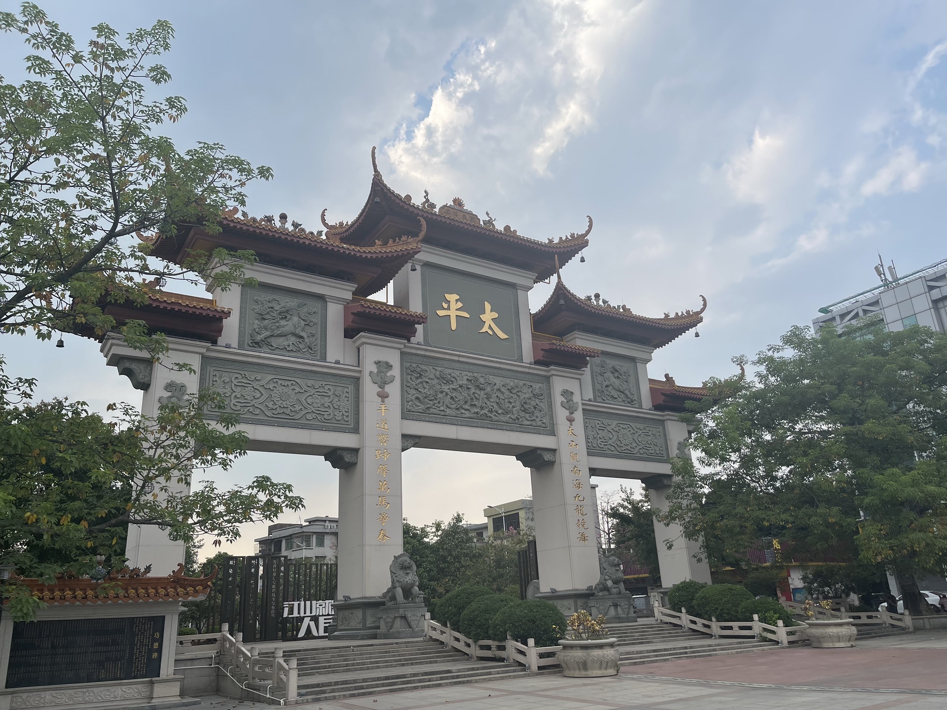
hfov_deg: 69.4
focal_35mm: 25
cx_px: 474
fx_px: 684
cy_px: 355
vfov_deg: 54.9
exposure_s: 1/2049
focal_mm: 5.1
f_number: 1.6
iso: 32
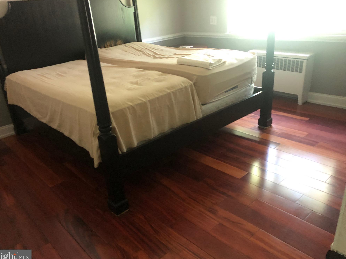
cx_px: 167
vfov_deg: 48.2
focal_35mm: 29
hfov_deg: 61.6
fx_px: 290
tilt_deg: -24.5
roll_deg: +6.6
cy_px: 130
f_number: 1.8
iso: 100
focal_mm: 4
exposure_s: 1/5
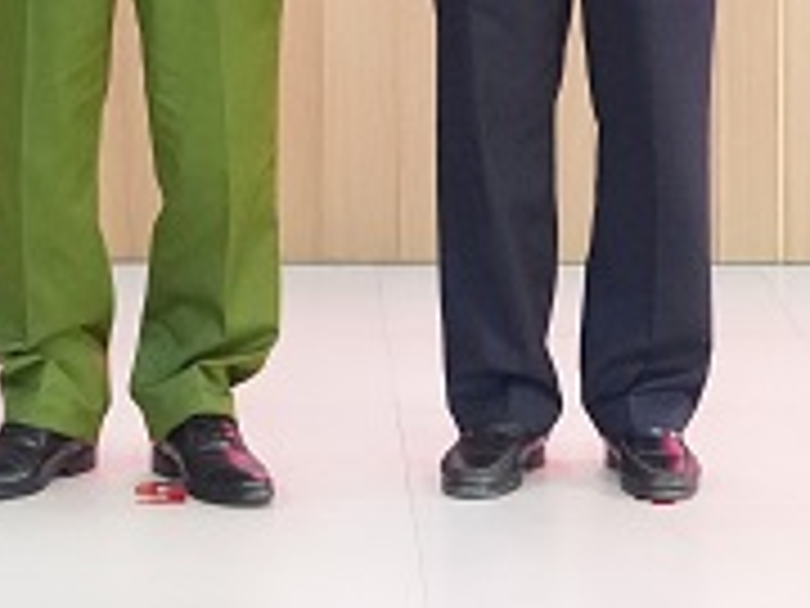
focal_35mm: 197
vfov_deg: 7.4
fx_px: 4610
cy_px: -414
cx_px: 76
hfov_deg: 10.0
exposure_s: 1/125
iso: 3200
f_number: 2.8
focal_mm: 24
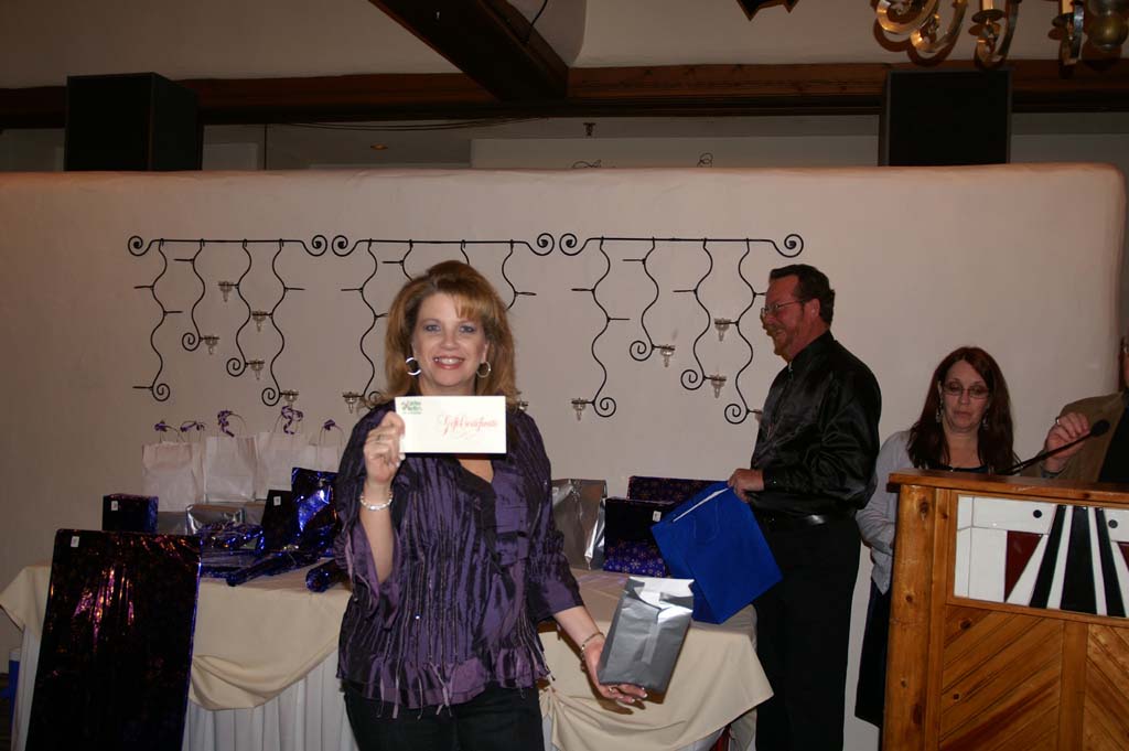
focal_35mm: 33
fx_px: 1034
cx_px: 564
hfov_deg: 57.3
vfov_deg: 39.9
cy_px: 376
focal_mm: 22
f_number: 3.5
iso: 200
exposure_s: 1/60
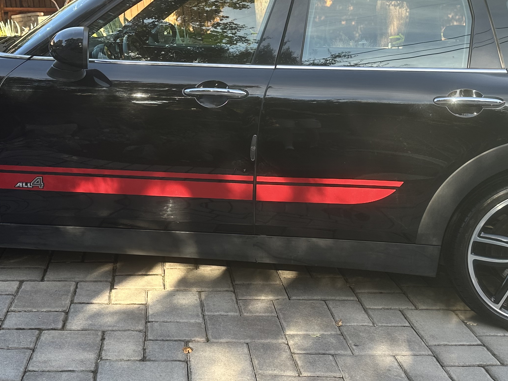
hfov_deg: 40.4
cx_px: 236
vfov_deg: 30.7
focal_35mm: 47
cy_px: 143
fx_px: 690
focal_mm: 6.86
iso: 80
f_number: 1.78
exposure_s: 1/373
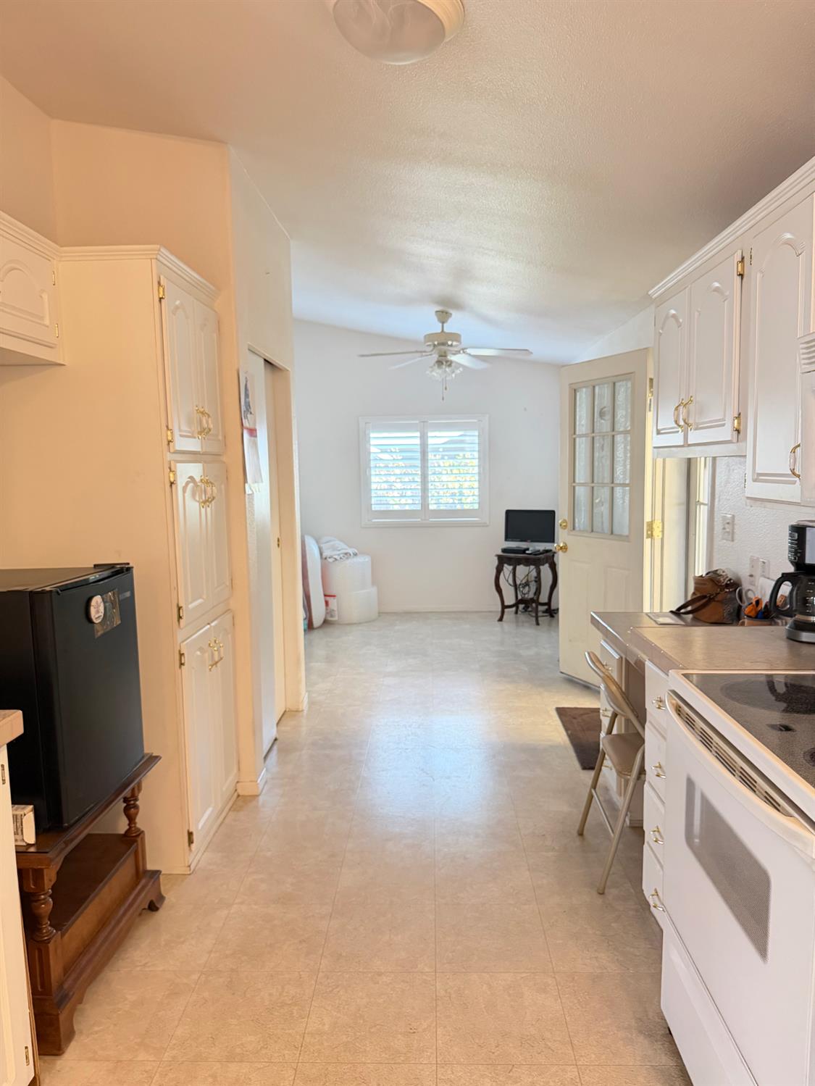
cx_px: 408
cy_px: 543
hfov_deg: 56.8
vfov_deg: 71.6
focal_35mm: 24
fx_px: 753
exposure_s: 1/60
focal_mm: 6.76
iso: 500
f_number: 1.78
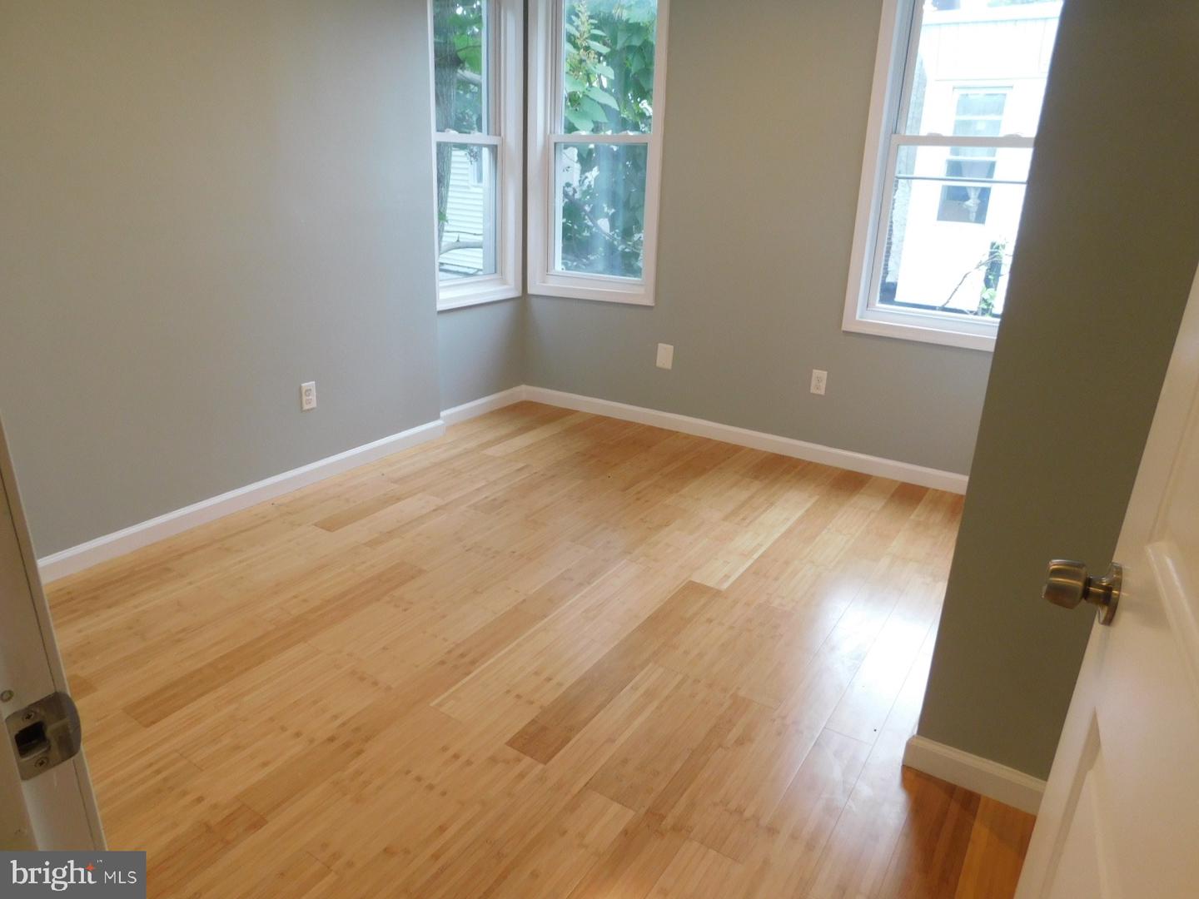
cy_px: 450
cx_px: 600
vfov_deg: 58.9
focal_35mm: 23
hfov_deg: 73.9
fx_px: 797
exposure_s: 1/30
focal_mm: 4
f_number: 3
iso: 160
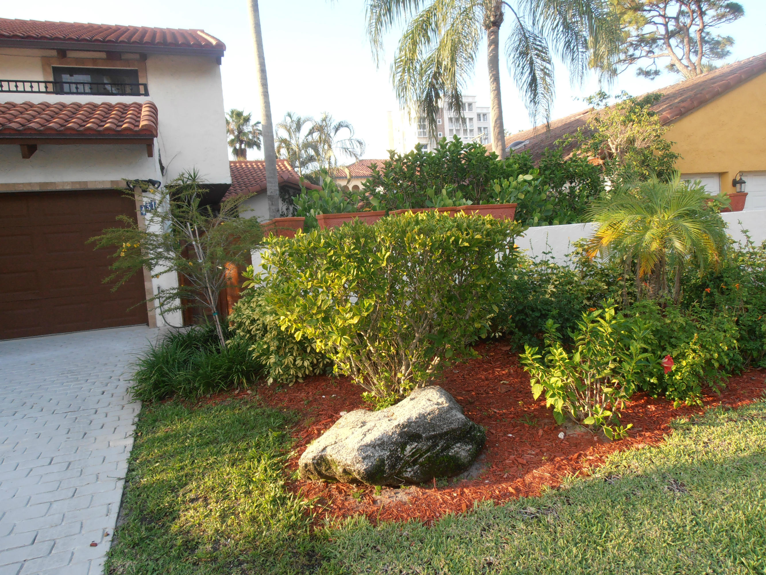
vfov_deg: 56.8
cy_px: 288
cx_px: 383
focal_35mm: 24
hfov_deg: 71.6
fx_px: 531
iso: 80
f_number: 3
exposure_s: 1/160
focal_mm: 4.2
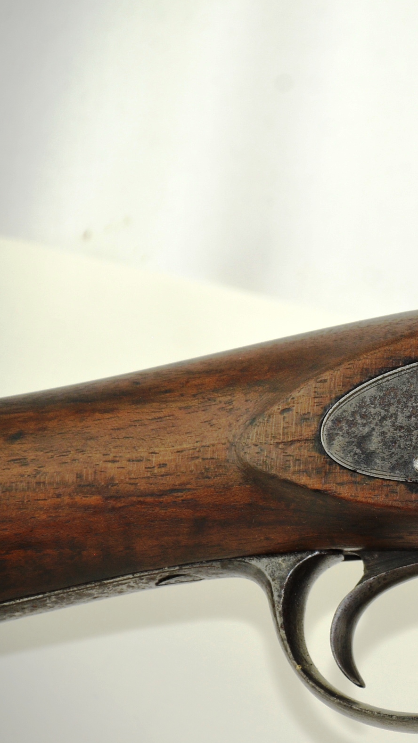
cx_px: 542
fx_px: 6519
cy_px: 372
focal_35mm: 331
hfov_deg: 3.7
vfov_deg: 6.5
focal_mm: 135
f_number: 5.6
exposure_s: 1/125
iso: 400
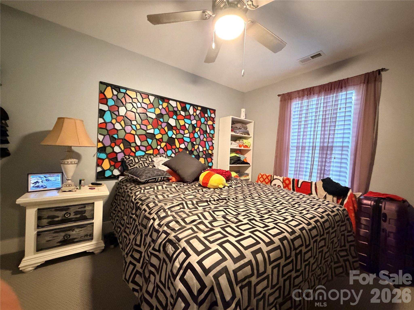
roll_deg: -2.5
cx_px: 207
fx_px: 167
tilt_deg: -1.2
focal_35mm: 14
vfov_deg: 85.7
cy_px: 155
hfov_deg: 102.1
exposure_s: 1/30
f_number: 2.2
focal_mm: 2.22
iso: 1600
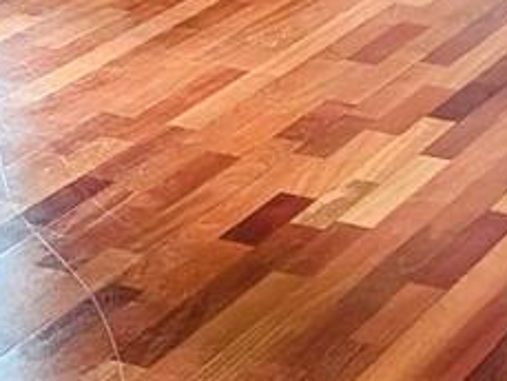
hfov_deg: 13.1
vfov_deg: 9.0
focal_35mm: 151
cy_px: -492
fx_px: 2213
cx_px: 290
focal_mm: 6.9
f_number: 1.68
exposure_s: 1/186
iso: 18
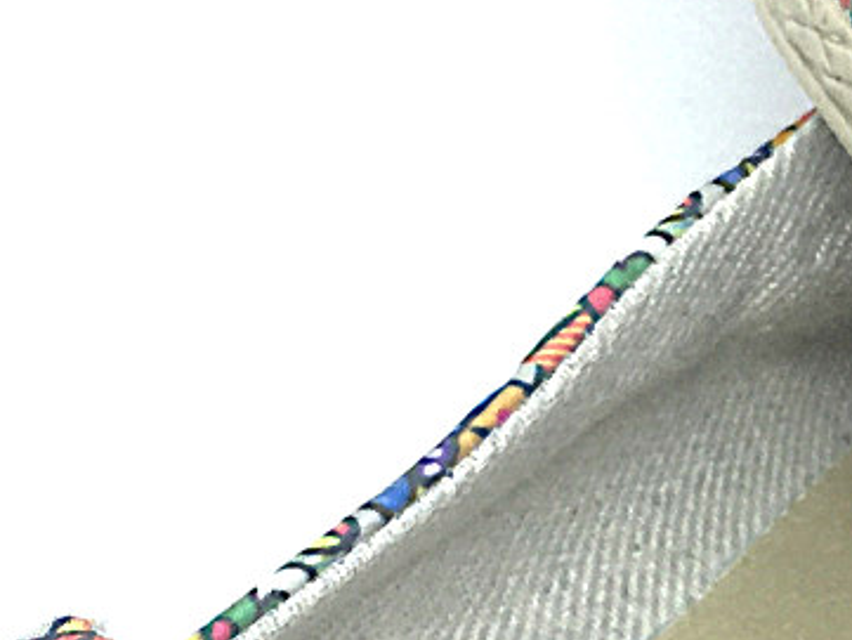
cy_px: 673
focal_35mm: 162
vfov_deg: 9.1
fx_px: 3989
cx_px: 1095
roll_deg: +0.4
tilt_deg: -34.1
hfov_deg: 11.9
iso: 25
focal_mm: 4.15
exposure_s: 1/259
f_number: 2.2
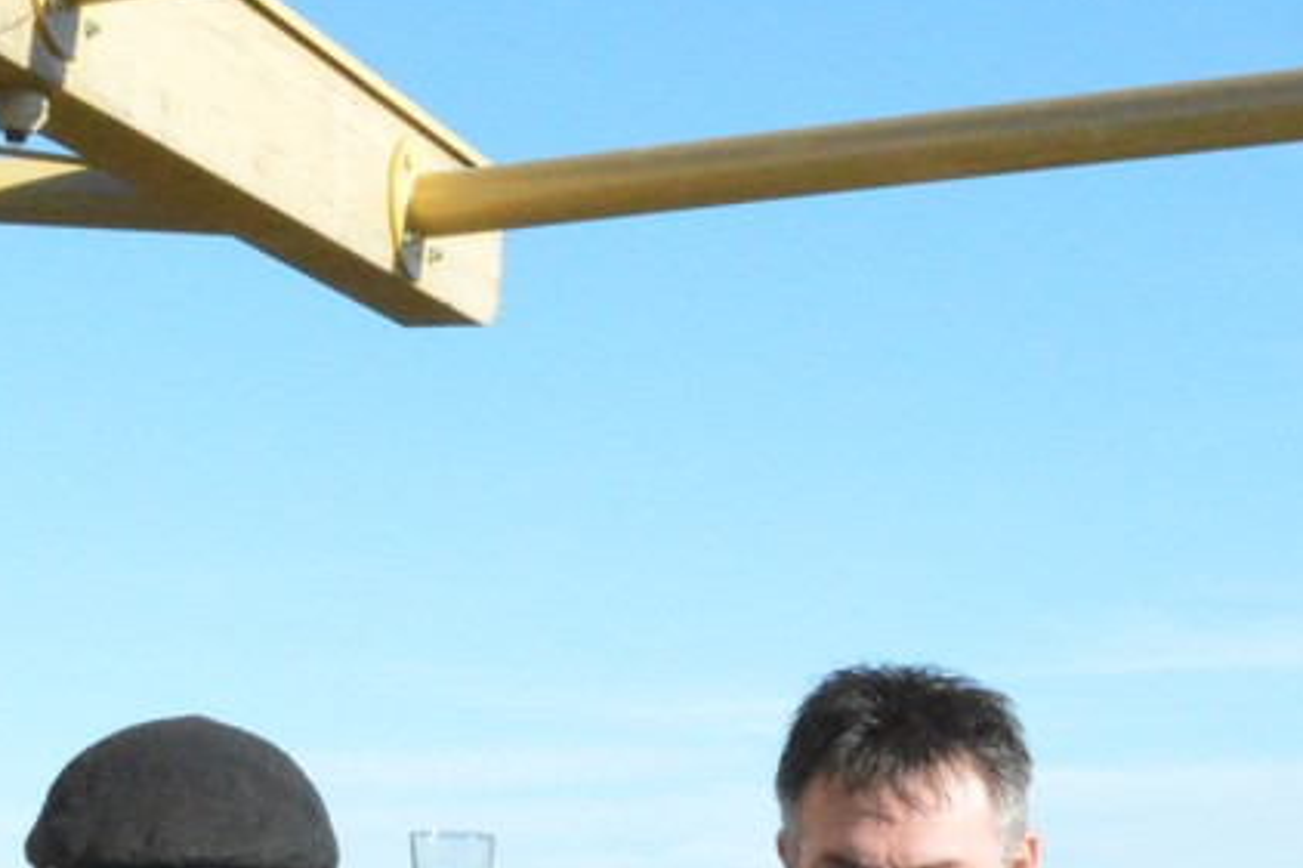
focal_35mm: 127
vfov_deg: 10.4
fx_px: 4595
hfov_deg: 15.9
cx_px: 1210
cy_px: 1353
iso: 3200
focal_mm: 22
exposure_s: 1/1250
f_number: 18
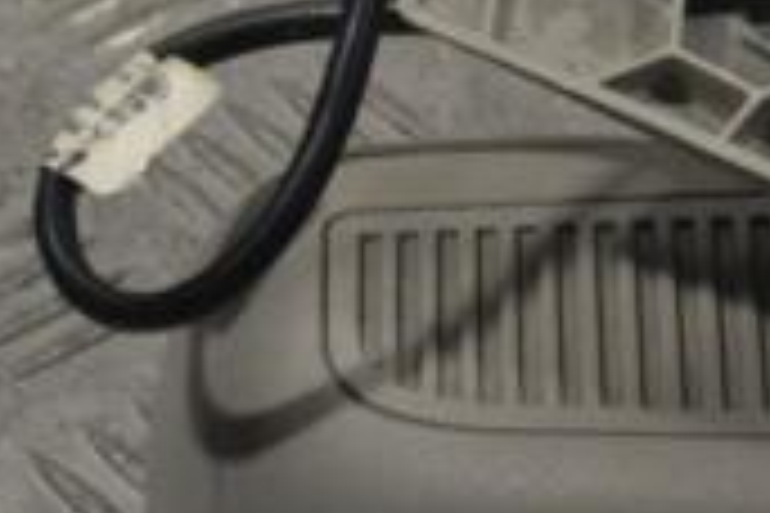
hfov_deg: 7.9
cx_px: 1229
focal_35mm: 253
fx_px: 5411
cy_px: 243
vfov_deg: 5.4
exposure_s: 1/400
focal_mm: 48
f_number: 10
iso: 3200
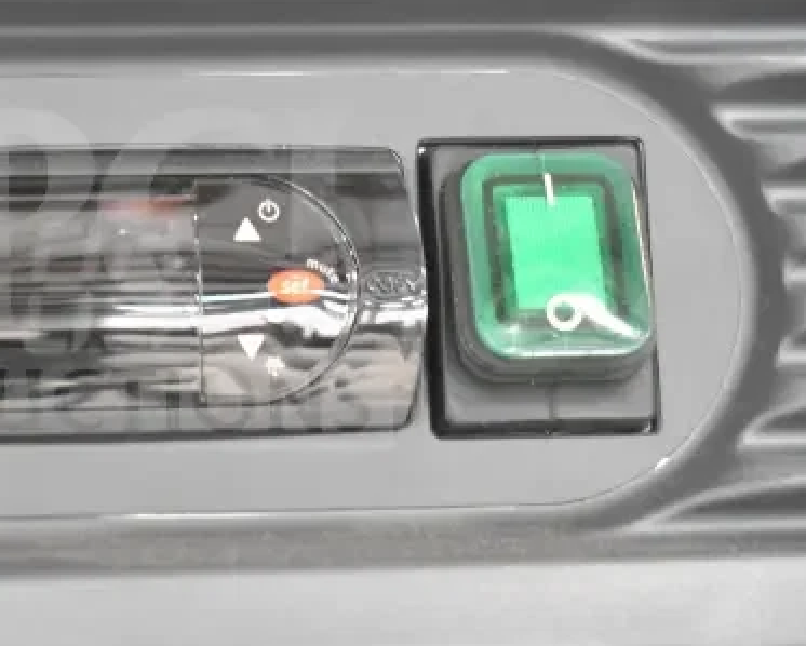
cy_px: 280
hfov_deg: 20.5
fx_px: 2196
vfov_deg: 16.7
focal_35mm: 92
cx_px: 149
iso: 8000
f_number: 5
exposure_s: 1/60
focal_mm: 40
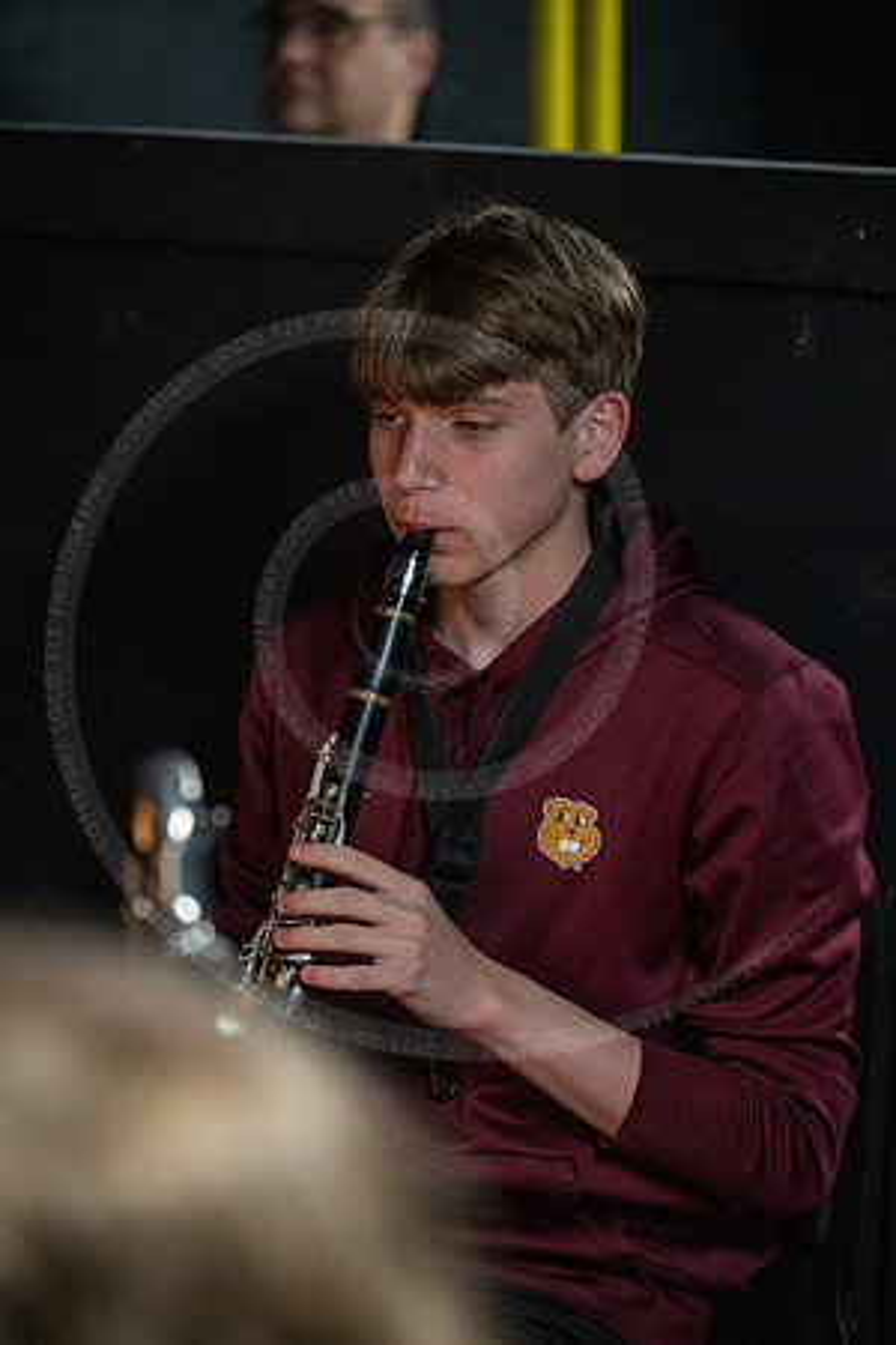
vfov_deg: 19.1
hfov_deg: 12.8
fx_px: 3994
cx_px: 448
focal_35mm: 107
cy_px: 672
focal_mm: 107
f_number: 2.7
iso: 2500
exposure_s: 1/200
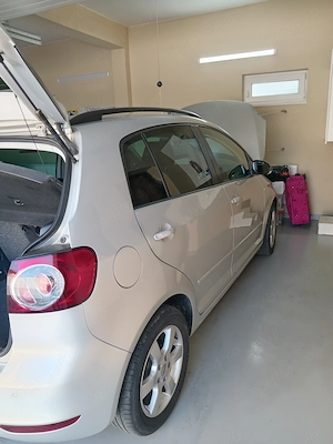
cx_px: 166
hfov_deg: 54.9
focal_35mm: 25
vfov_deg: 69.4
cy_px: 222
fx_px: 321
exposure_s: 1/33.3
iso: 150
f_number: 1.8
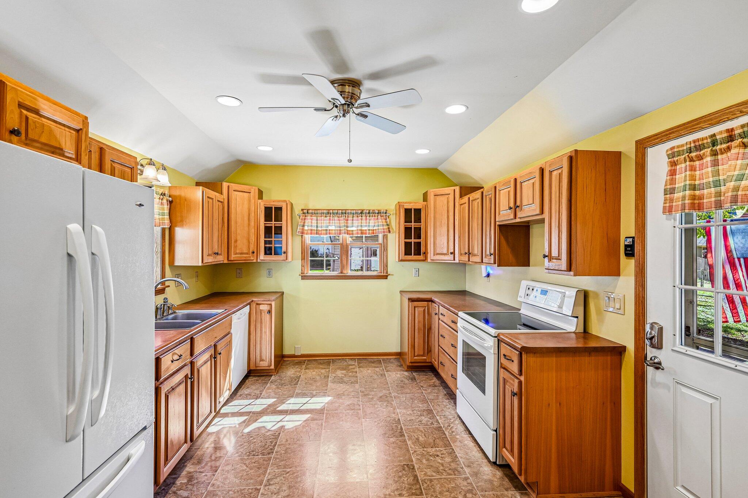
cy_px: 249
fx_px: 343
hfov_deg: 95.0
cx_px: 374
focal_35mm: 16
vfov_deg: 72.0
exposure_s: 1/20
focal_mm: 16.5
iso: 400
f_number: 4.8
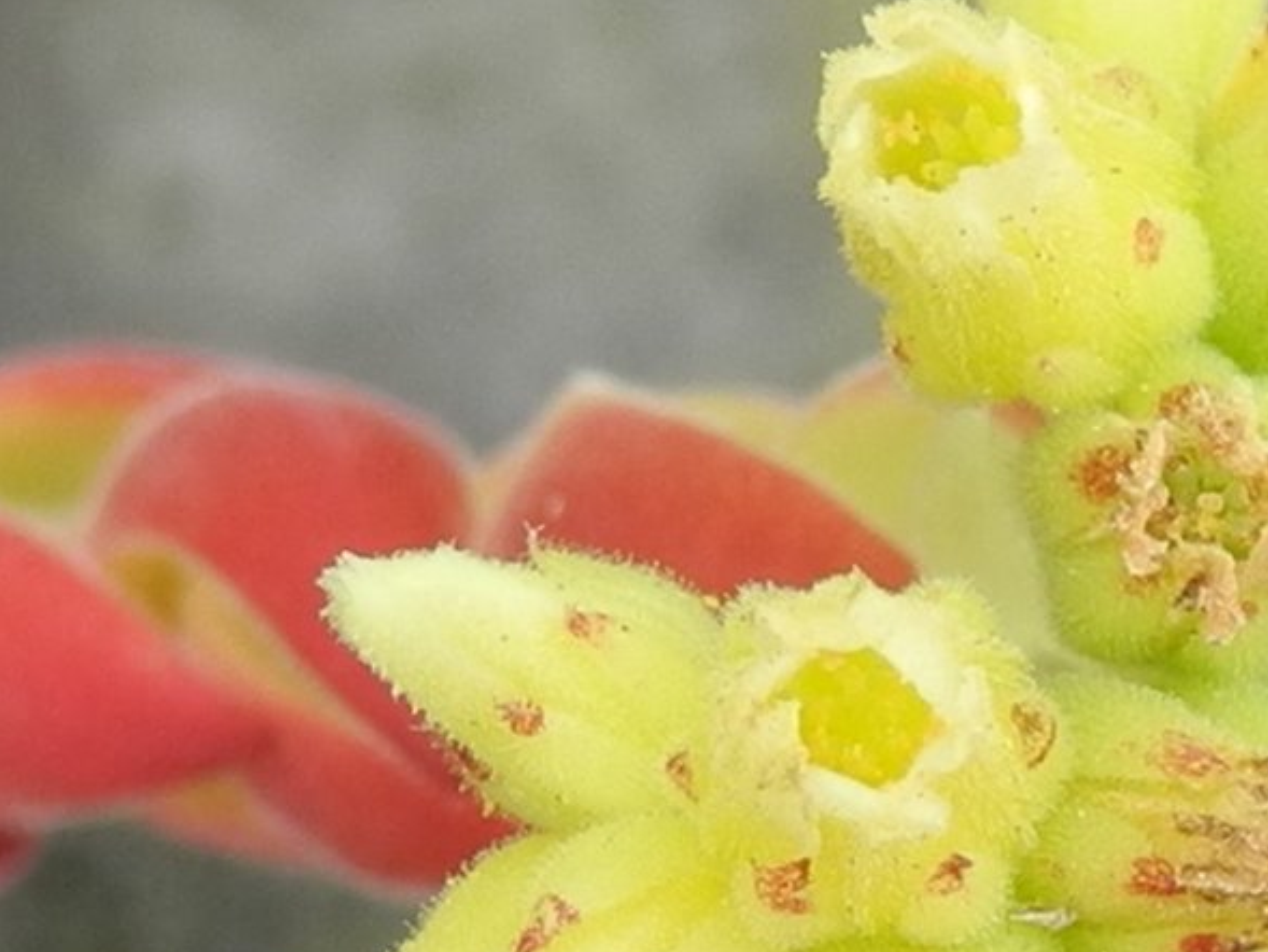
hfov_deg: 48.8
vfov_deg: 37.4
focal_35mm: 38
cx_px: 717
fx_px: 1392
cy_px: 625
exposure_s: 1/250
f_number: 2.8
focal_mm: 6
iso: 100
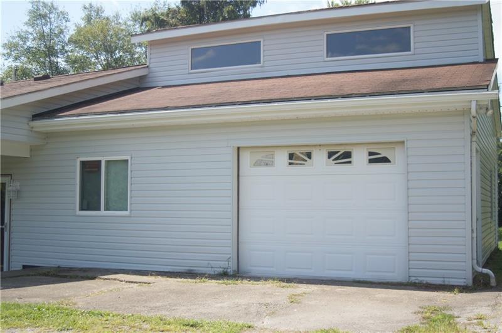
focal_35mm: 42
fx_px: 585
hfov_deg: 46.5
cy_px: 166
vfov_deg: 31.8
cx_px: 251
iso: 250
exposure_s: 1/2000
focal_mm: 28
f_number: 3.5
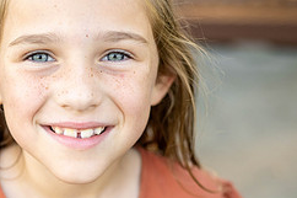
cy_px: 158
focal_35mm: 84
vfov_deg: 16.1
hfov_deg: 23.6
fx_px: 693
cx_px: 38
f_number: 2.2
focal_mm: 35
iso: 500
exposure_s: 1/800
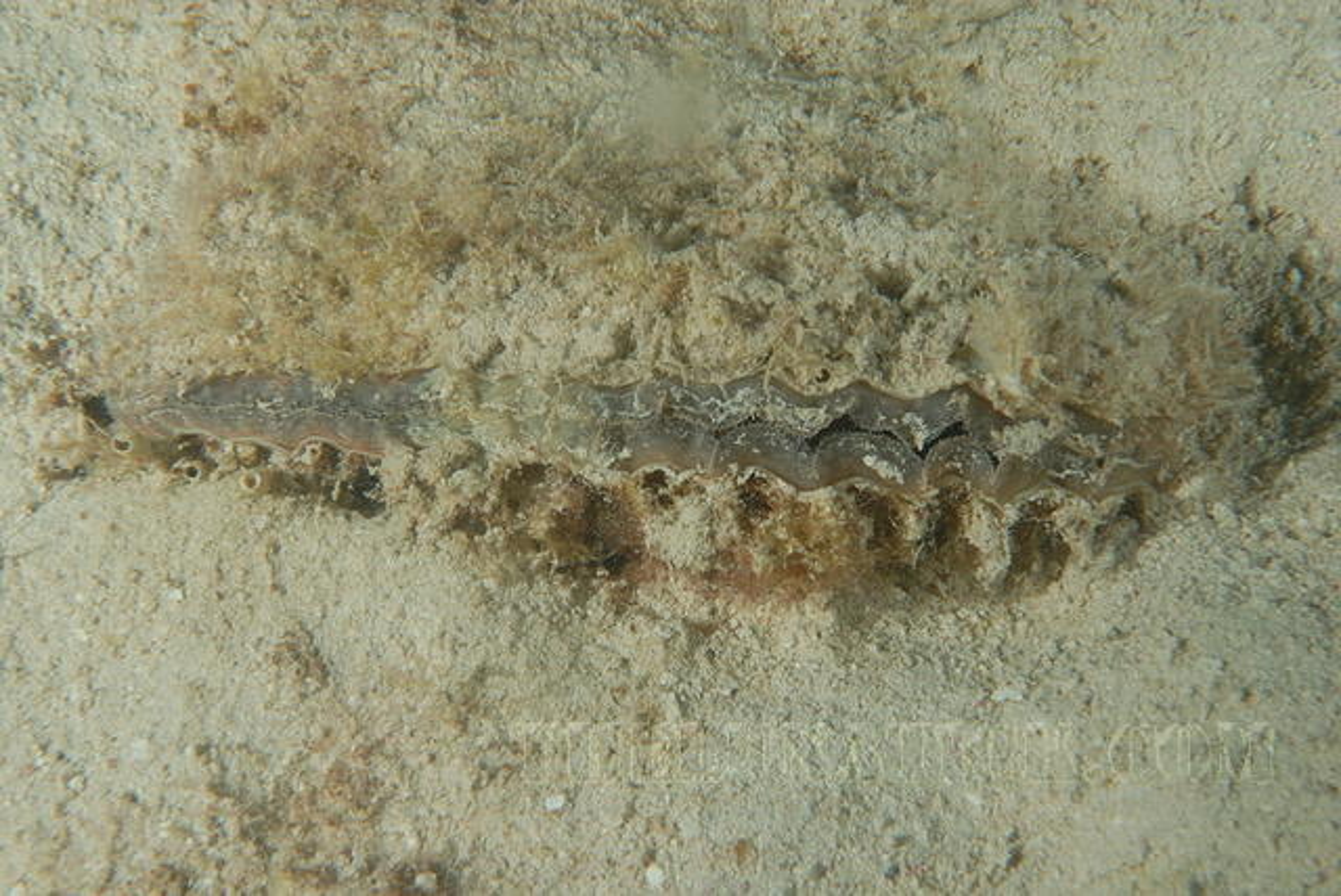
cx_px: 670
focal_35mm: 105
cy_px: 448
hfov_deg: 19.4
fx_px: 3915
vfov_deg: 13.1
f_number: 14
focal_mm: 70
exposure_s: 1/250
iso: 100
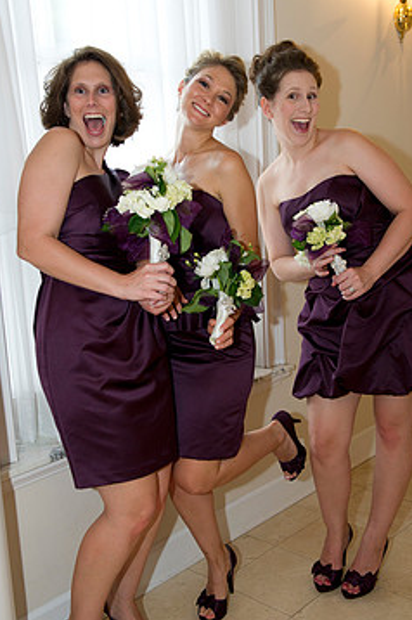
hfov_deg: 30.4
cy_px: 317
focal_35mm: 44
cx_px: 233
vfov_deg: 44.5
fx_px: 757
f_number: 4
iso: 1250
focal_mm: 35
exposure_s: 1/80
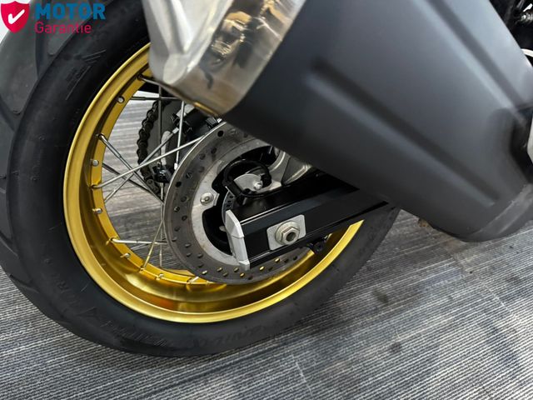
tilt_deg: -42.8
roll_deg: -10.1
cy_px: 200
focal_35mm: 24
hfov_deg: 71.6
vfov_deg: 56.8
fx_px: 370
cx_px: 266
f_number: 1.78
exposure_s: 1/33
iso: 1000
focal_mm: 6.76
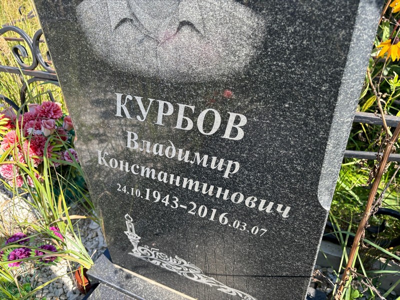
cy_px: 150
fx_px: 300
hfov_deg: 67.3
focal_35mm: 26
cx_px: 200
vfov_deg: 53.1
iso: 50
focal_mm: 5.96
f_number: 1.6
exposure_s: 1/574
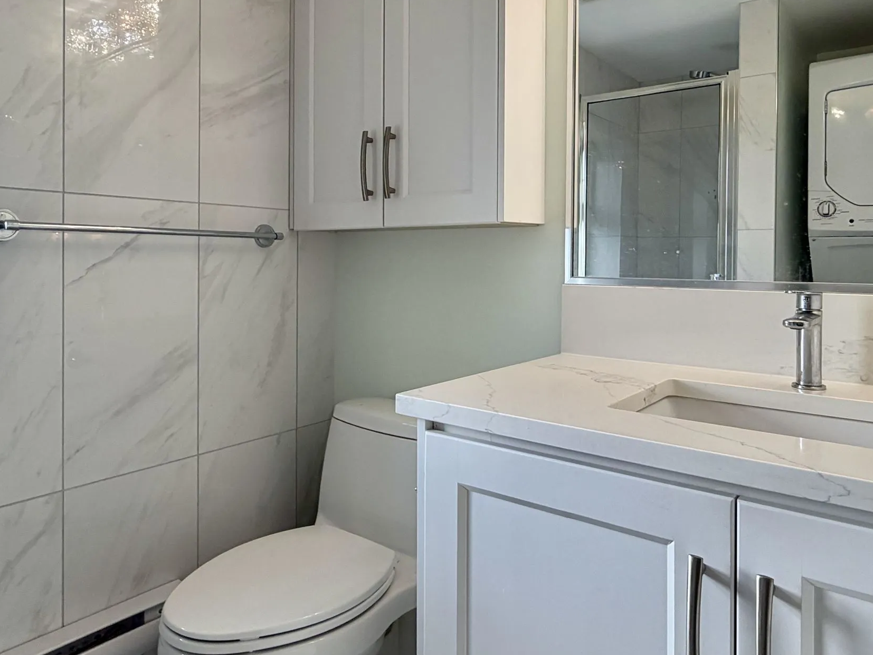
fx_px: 656
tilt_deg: +0.8
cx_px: 446
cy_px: 262
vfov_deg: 52.7
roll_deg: -0.5
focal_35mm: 26
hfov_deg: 67.3
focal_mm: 2.22
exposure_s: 1/120
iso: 100
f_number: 2.2
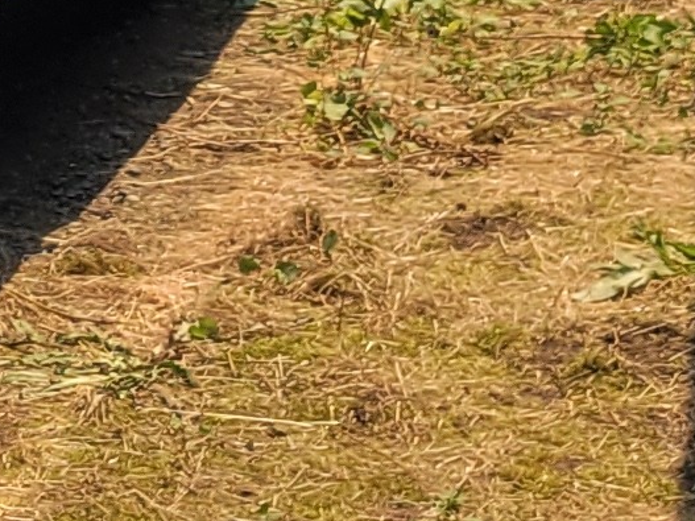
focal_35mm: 199
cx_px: -274
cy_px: -801
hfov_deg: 9.7
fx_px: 3994
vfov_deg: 7.0
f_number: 1.8
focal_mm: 5.4
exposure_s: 1/1978
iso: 40
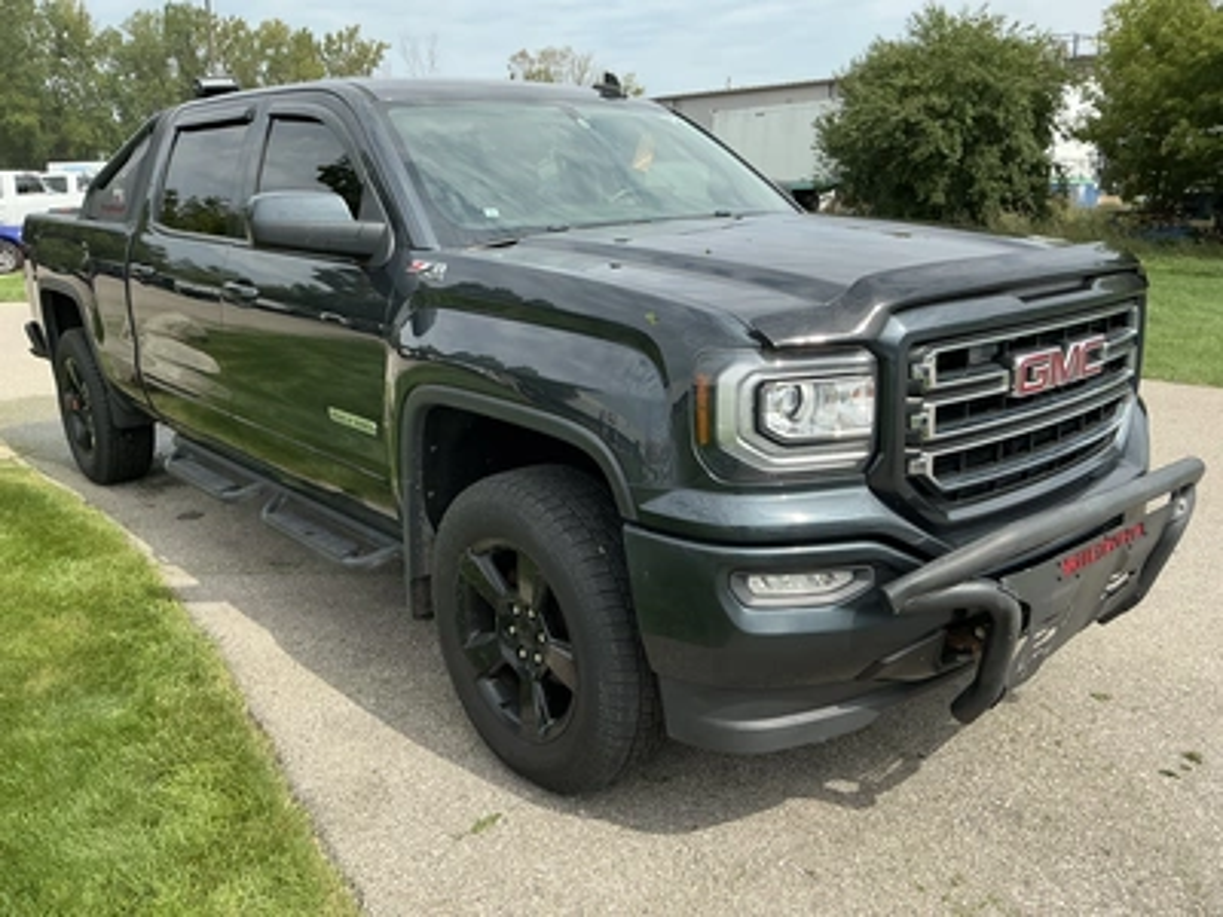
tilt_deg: -14.7
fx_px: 989
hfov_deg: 63.4
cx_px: 612
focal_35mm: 28
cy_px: 458
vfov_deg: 49.7
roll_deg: +0.1
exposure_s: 1/1144
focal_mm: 3
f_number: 1.8
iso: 25
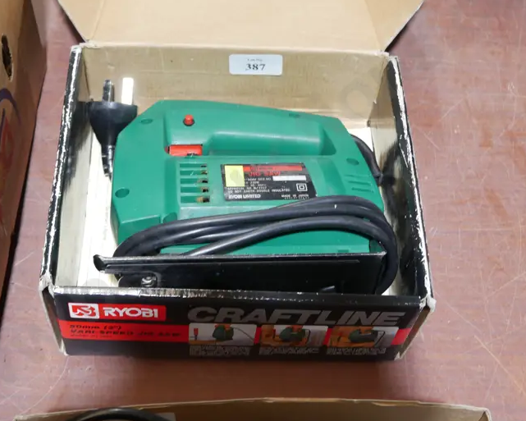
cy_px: 174
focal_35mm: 53
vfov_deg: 28.6
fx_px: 825
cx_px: 259
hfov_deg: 35.4
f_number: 4
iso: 640
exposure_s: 1/60
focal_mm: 17
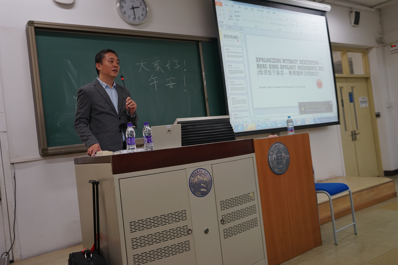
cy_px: 132
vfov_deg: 41.1
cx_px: 199
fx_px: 354
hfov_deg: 58.7
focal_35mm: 32
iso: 800
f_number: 4
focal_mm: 32
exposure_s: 1/160
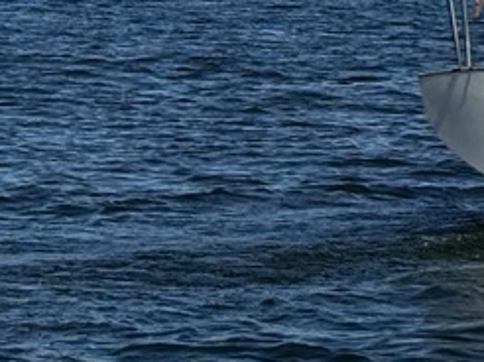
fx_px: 3548
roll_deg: -2.3
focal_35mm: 254
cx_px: 872
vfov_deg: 5.6
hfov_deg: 7.6
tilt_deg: +7.8
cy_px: -517
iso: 40
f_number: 1.6
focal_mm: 5.96
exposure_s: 1/4854
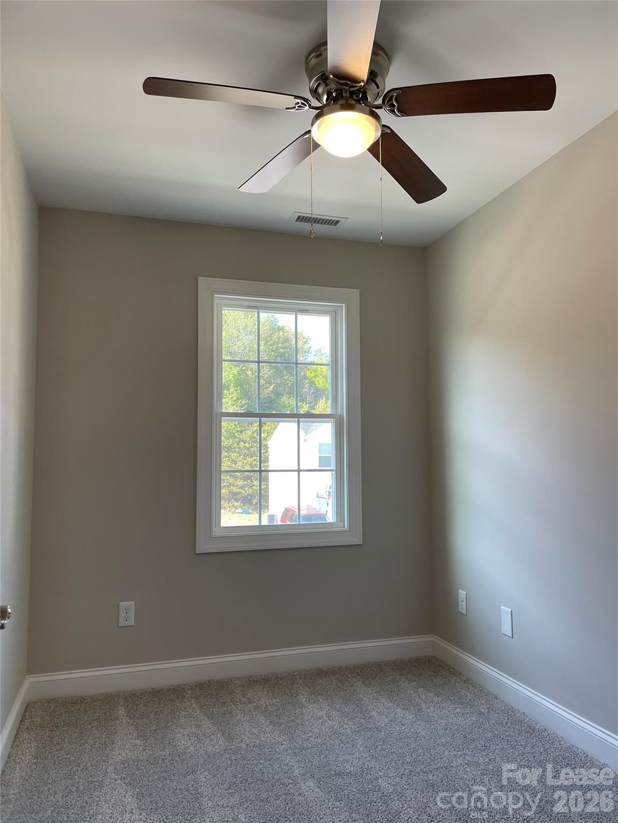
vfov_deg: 67.3
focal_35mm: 26
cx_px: 309
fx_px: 619
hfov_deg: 53.1
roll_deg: +0.8
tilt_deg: +3.8
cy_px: 412
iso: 100
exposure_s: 1/120
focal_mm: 4.2
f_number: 1.6
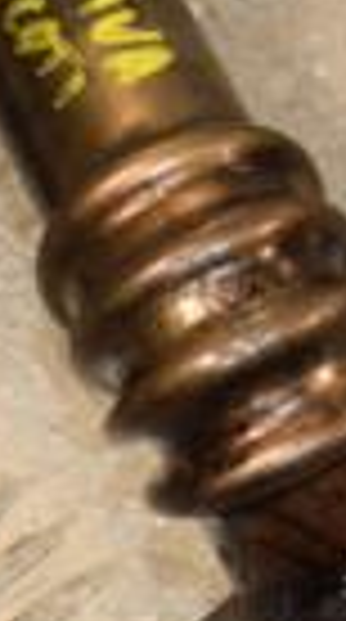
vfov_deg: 6.6
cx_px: -76
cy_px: 364
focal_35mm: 329
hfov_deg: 3.7
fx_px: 5399
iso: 800
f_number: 7.1
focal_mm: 48
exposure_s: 1/200
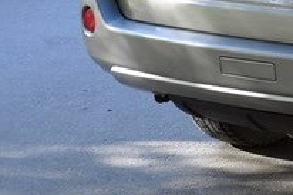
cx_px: 468
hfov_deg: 10.3
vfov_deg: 7.1
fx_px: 1561
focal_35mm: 192
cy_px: -67
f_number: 6.3
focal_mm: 40
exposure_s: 1/60
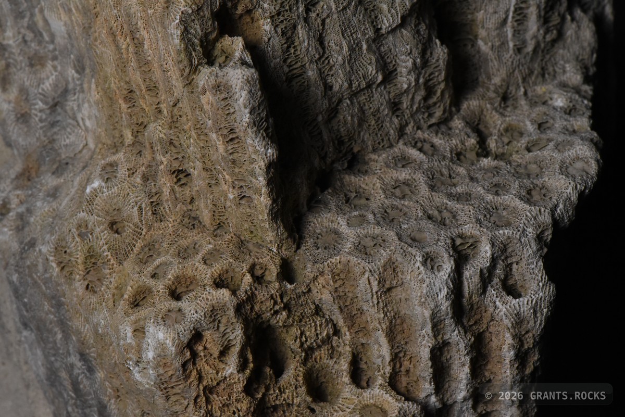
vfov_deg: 13.1
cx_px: 312
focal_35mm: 105
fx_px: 1823
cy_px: 208
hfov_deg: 19.4
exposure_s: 1/40
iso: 5000
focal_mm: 105
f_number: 20
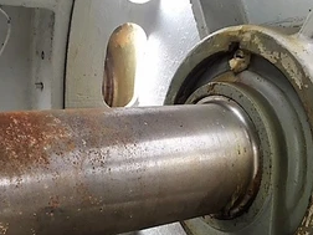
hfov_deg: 41.2
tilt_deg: -12.8
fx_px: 416
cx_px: 164
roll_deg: -3.8
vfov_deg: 31.2
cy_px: 164
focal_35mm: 46
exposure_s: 1/30
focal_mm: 4.15
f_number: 2.2
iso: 50
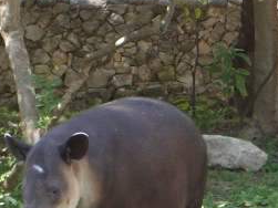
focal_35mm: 298
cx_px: 124
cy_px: 199
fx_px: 2392
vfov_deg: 5.0
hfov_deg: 6.7
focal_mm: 24
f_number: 4.9
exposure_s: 1/80
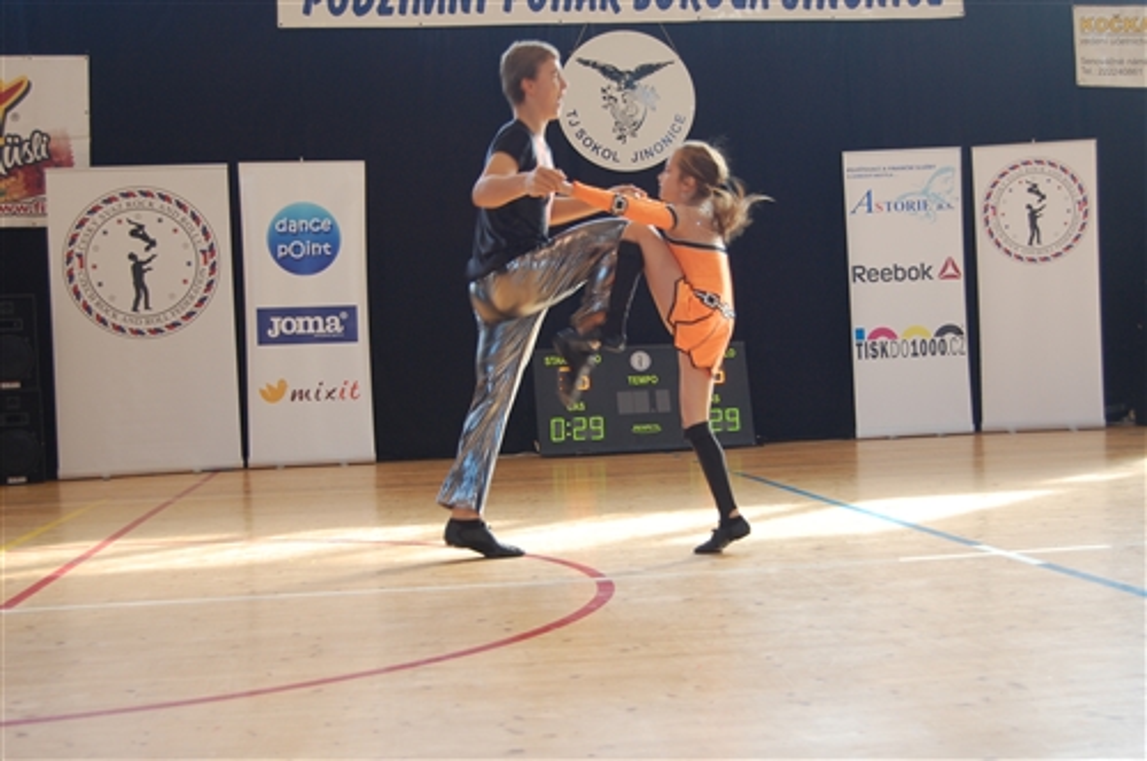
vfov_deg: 26.4
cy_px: 380
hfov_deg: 38.9
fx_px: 1623
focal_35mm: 51
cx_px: 574
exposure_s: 1/60
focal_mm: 34
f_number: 4.5
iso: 400
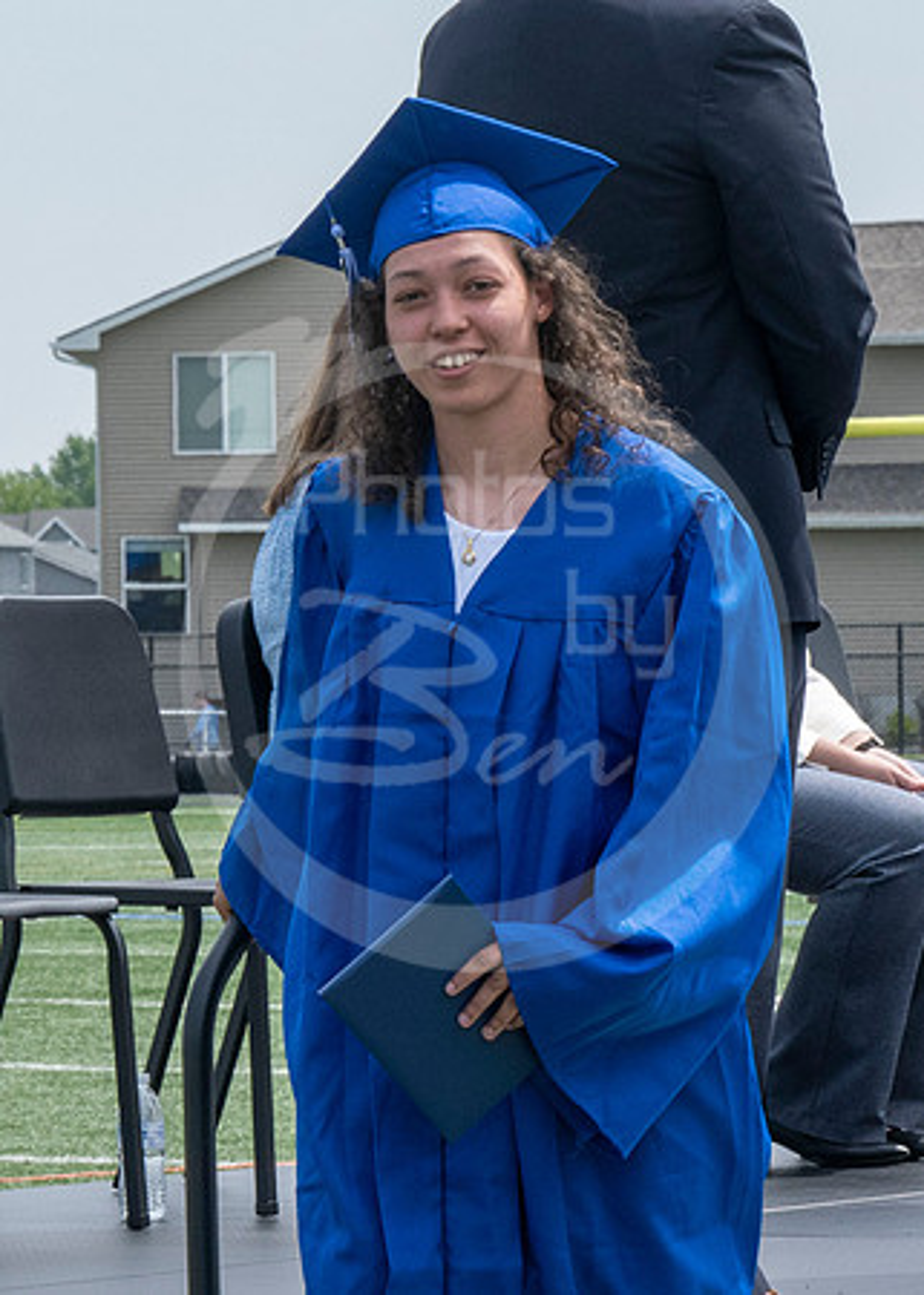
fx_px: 9444
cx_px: -221
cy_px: 627
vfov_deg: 7.8
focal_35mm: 257
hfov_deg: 5.6
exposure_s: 1/250
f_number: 13
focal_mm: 70
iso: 200
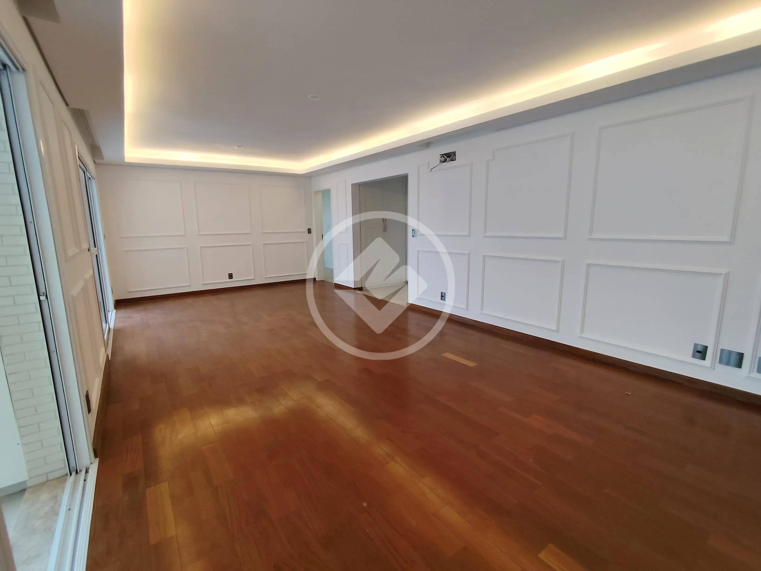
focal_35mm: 16
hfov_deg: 94.5
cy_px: 286
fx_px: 352
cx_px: 380
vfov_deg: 78.2
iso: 64
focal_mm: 1.65
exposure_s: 1/120
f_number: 2.2
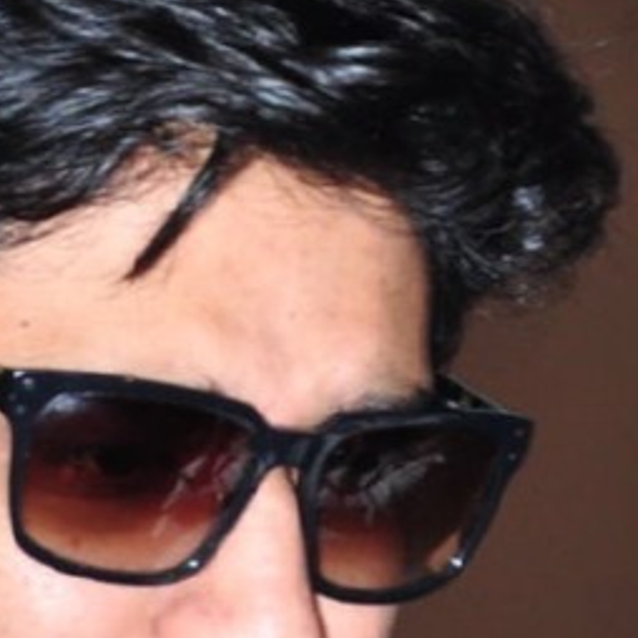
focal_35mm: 795
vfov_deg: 2.2
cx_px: 136
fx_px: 16567
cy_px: 1654
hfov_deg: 2.2
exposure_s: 1/125
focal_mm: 105
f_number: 6.3
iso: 400
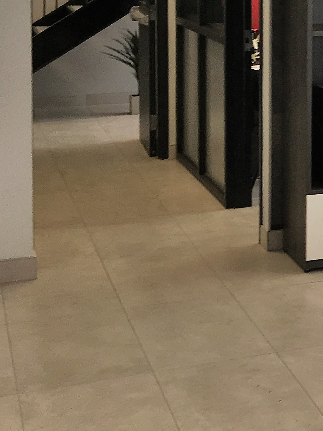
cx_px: 680
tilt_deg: -2.9
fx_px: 1194
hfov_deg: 13.0
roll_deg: -0.9
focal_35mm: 96
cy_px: 14
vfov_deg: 19.9
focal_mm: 4.15
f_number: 2.2
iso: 25
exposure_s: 1/120
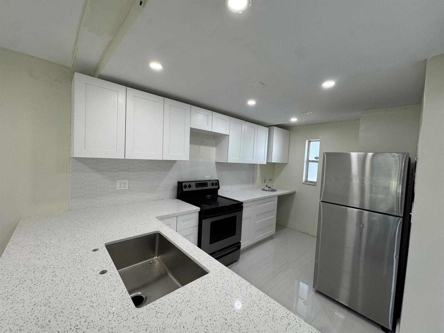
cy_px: 166
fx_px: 180
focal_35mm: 14
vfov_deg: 85.7
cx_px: 222
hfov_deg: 102.1
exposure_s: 1/120
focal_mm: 2.22
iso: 125
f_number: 2.2
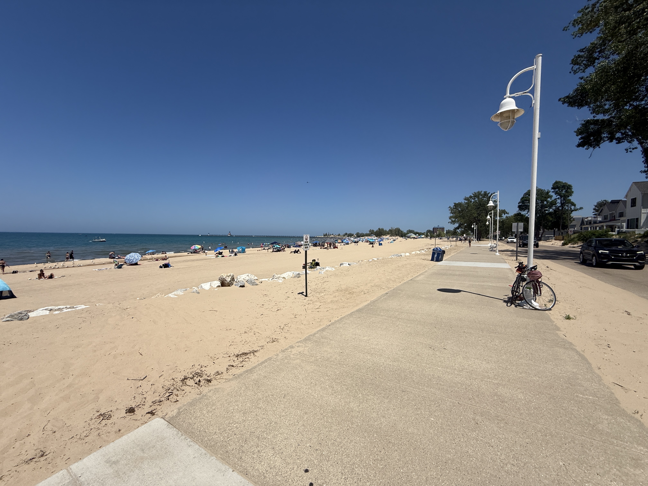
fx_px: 262
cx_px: 324
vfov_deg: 85.7
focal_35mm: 14
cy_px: 243
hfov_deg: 102.1
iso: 50
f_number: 2.2
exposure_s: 1/5155
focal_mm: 2.22
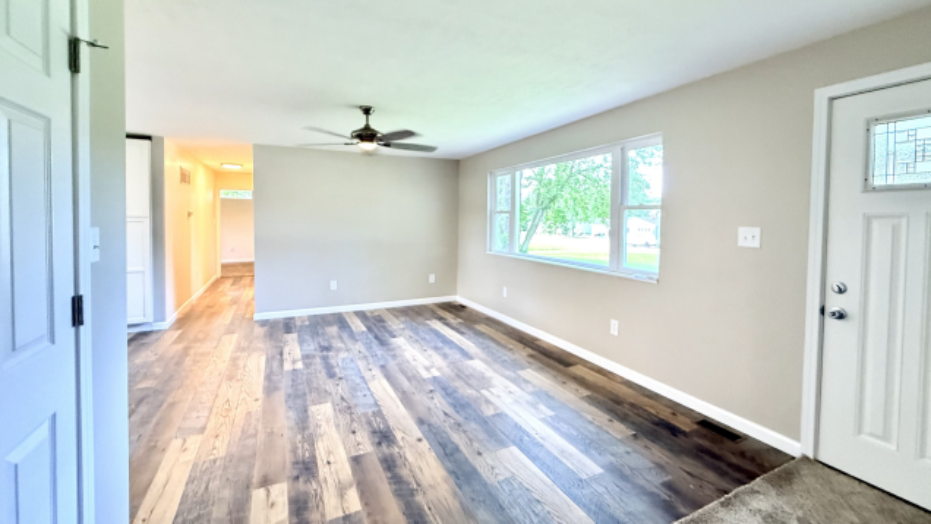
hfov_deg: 99.3
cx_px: 476
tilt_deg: -1.2
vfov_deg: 66.9
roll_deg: -1.1
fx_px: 395
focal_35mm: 16
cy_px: 230
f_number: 2.2
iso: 640
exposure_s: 1/60
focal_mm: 2.22
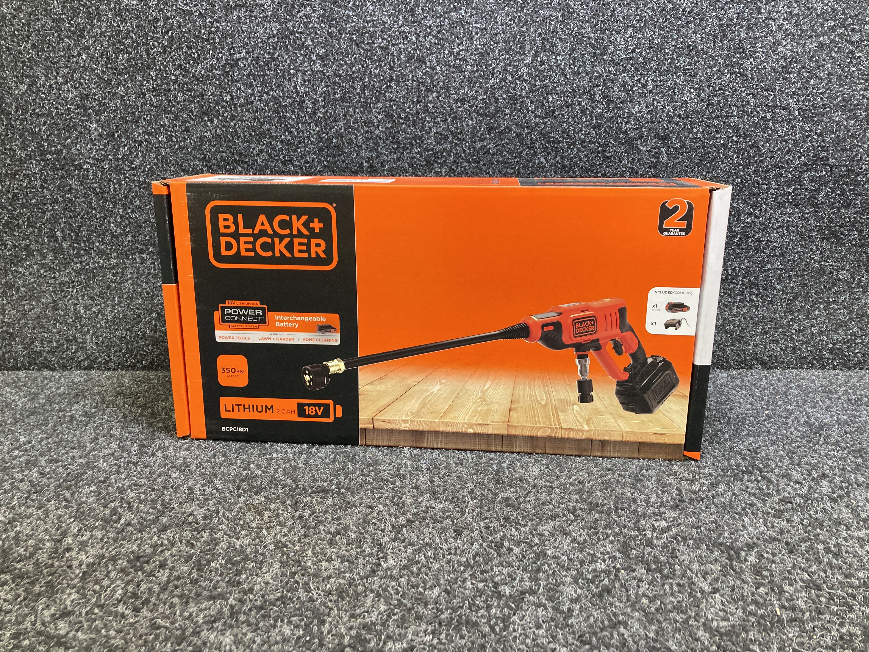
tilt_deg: -13.8
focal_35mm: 28
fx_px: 703
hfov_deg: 63.4
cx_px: 434
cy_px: 326
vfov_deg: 49.7
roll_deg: +0.3
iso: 160
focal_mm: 3.99
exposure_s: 1/60
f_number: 1.8
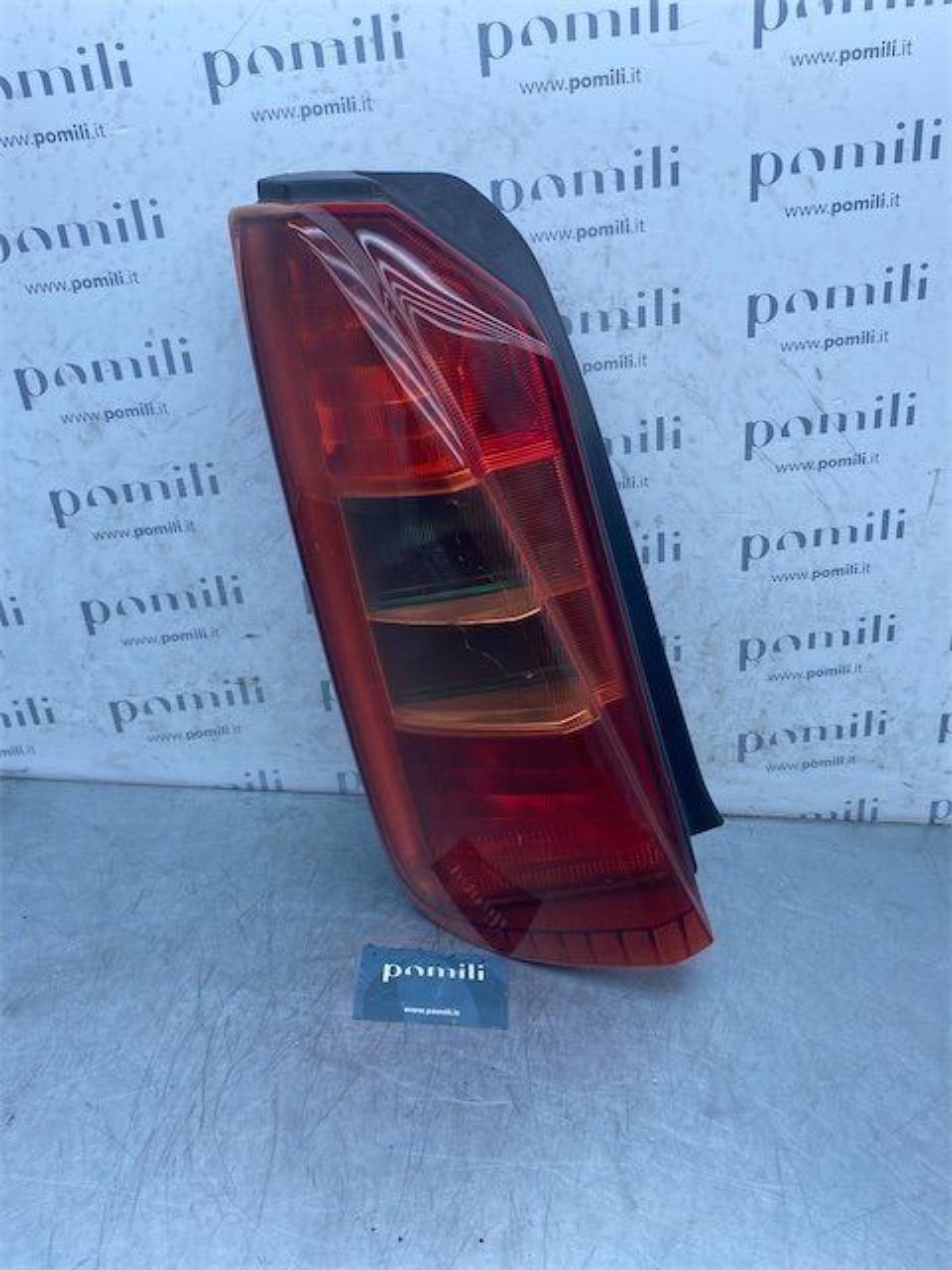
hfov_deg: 53.1
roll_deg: -5.6
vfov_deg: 67.3
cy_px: 635
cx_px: 476
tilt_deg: -24.8
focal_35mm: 26
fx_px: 953
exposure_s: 1/782
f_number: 1.8
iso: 32
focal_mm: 4.25
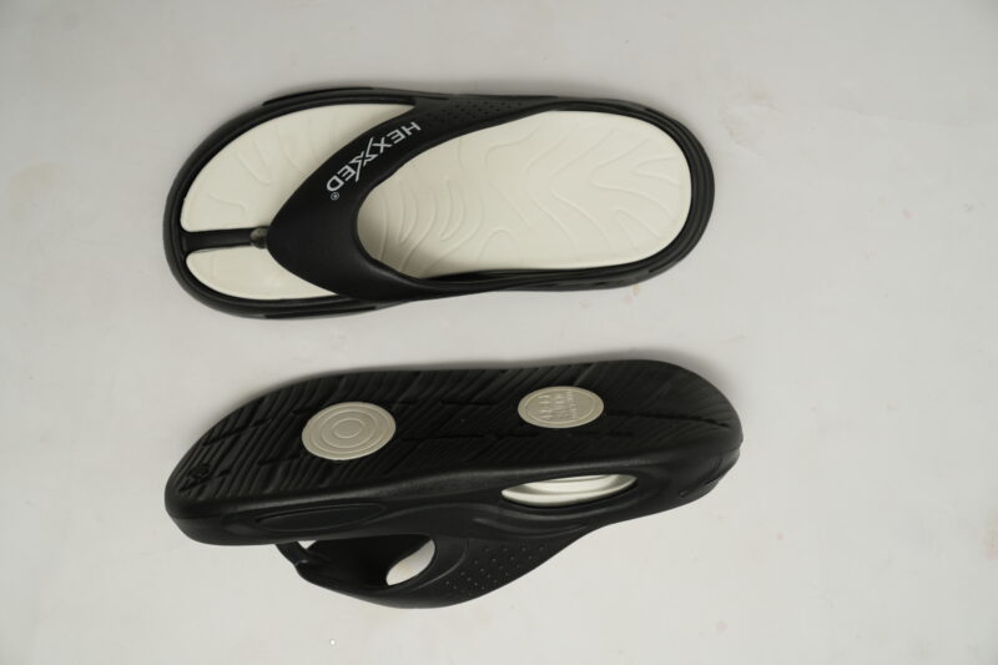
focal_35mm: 56
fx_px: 1552
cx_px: 499
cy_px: 332
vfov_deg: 24.2
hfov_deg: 35.6
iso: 160
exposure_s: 1/160
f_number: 4
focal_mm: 56
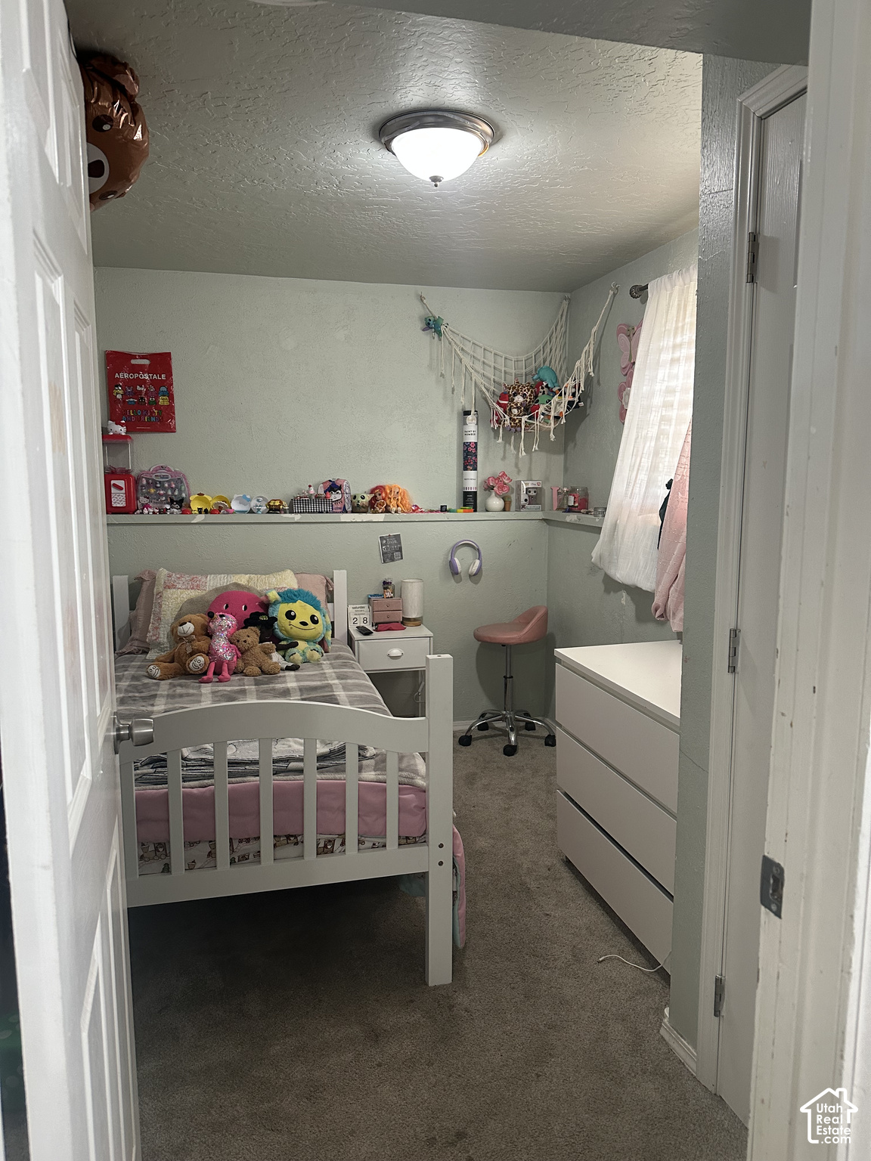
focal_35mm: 24
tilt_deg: -7.7
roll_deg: -0.2
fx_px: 805
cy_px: 580
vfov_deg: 71.6
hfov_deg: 56.8
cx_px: 436
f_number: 1.78
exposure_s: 1/60
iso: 320
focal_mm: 6.86
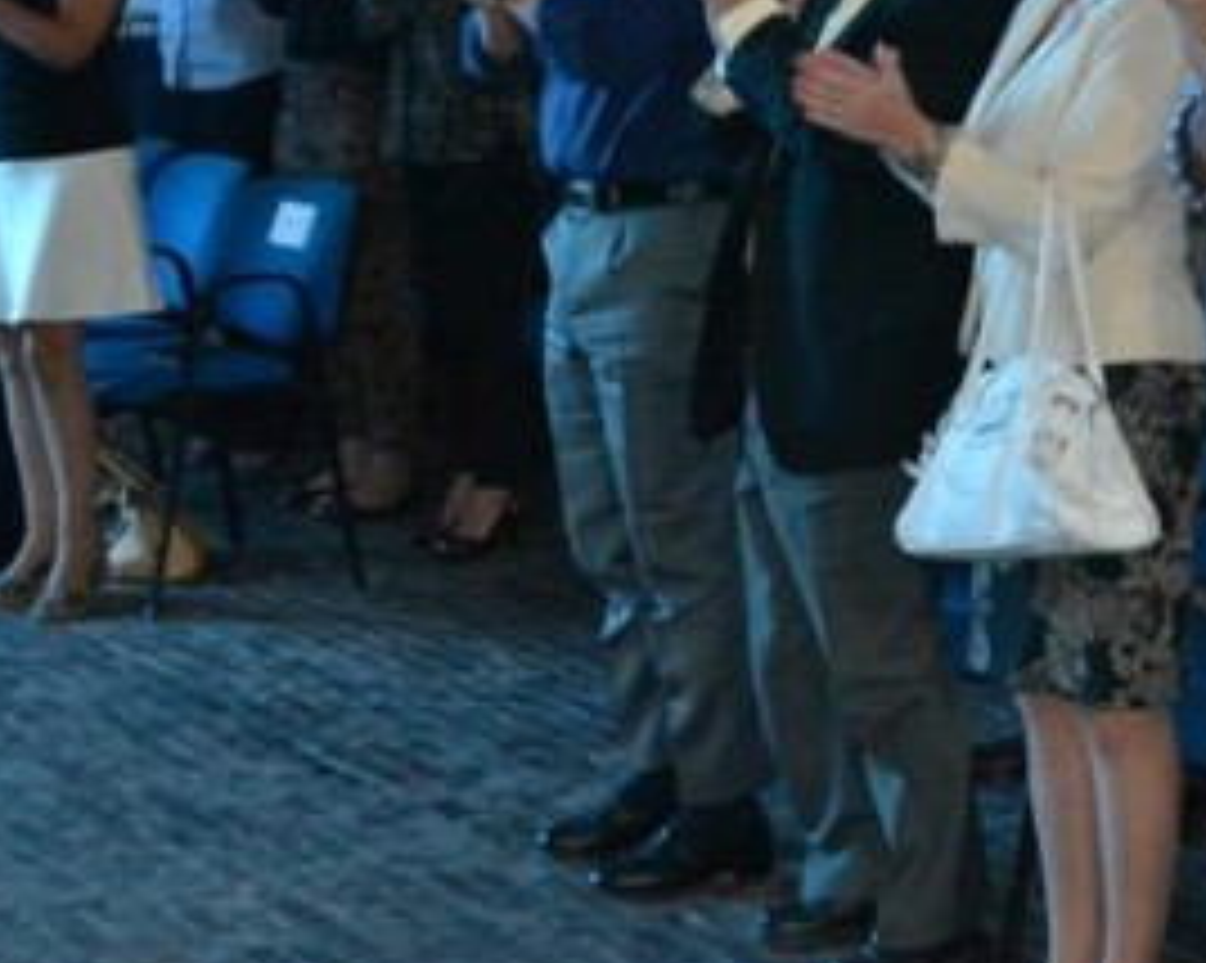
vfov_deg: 15.1
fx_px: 3602
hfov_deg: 19.0
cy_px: 130
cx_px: 716
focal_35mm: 101
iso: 3200
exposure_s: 1/60
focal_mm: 32
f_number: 4.8
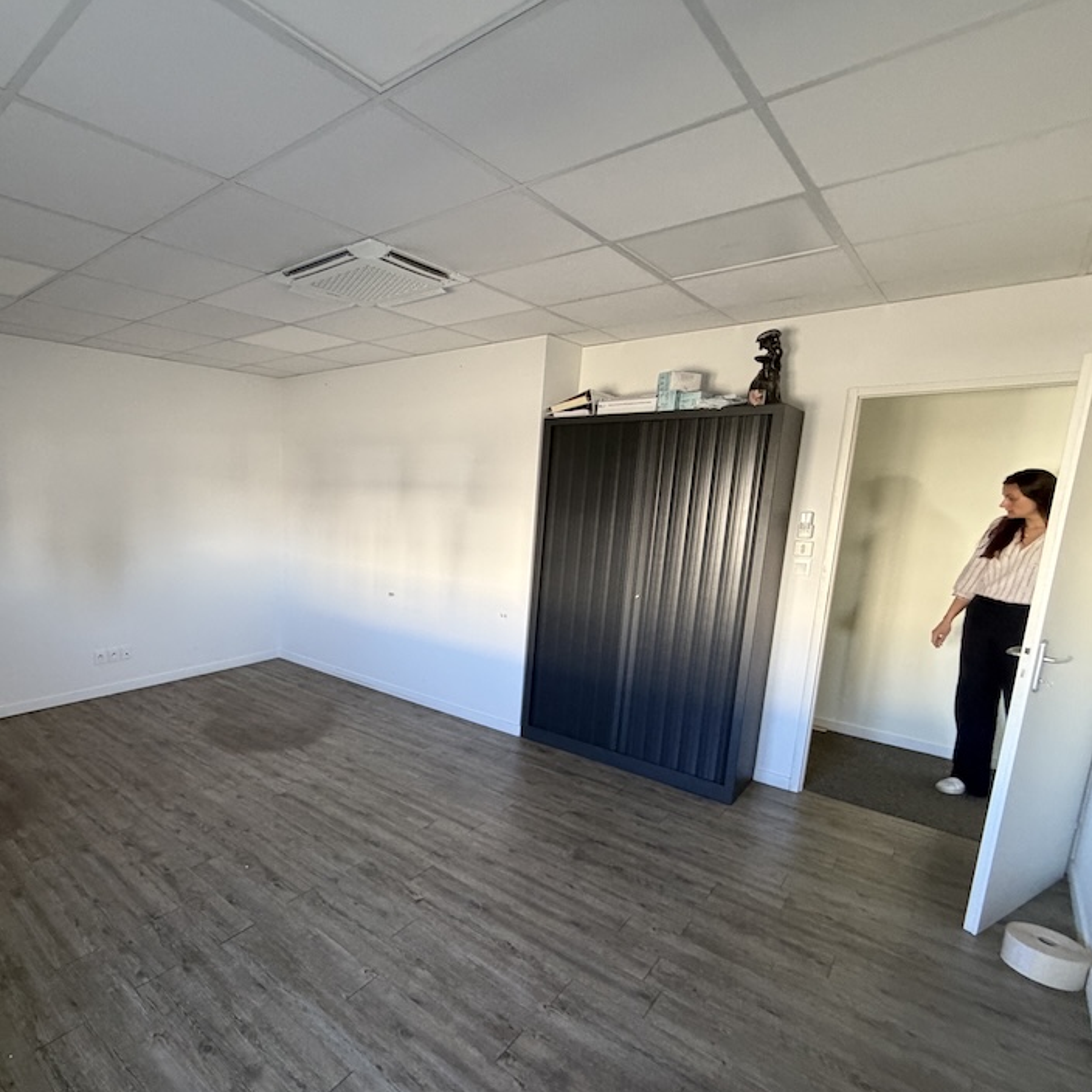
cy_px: 593
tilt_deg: -10.0
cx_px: 347
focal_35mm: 18
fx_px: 642
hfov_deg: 77.6
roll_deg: -1.0
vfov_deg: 80.6
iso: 400
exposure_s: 1/60
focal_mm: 2.22
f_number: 2.2
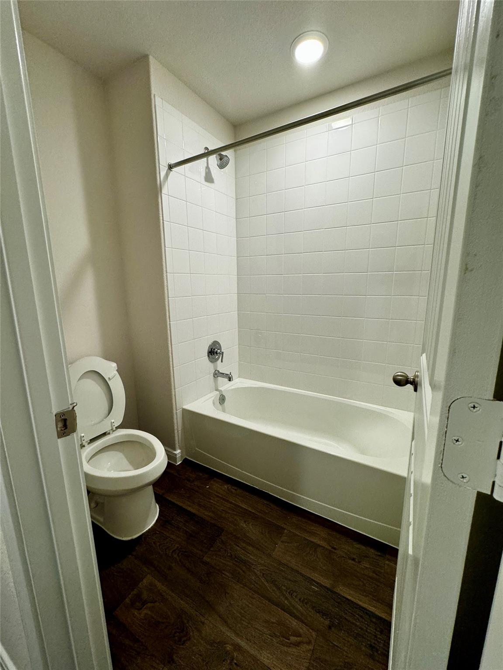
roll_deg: +1.1
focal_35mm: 14
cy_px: 335
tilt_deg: -10.5
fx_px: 271
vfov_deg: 102.1
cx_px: 252
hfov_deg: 85.7
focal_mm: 2.22
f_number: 2.2
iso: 200
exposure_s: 1/120
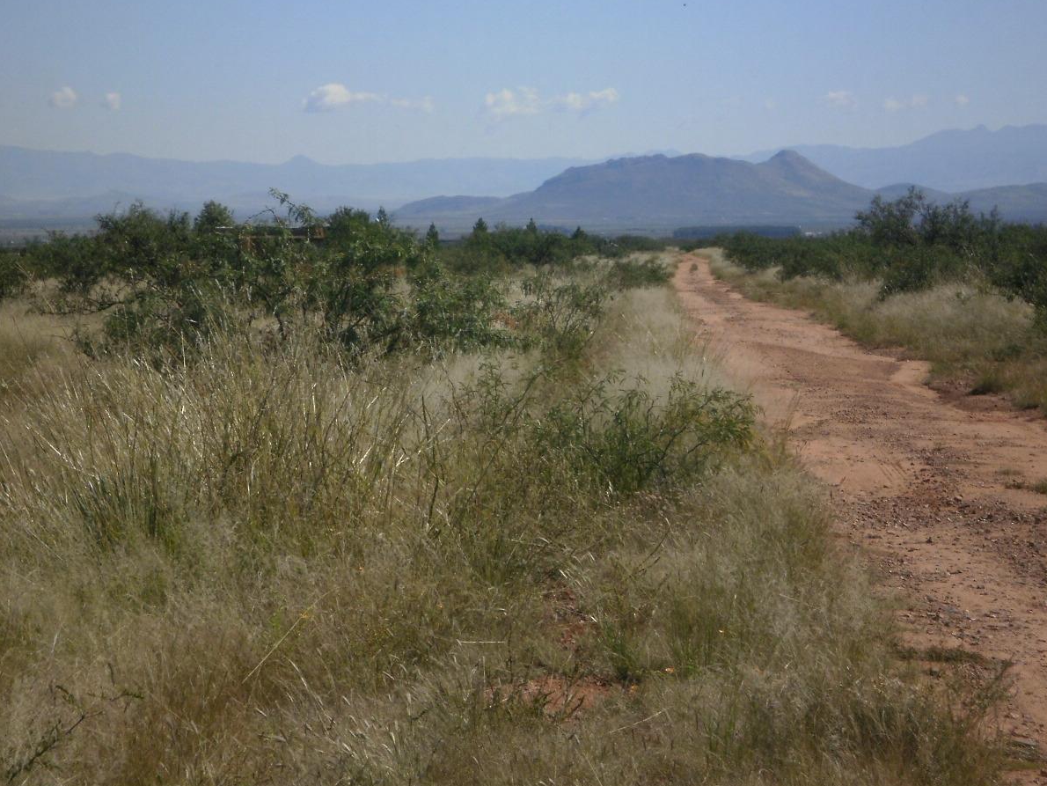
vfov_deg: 12.2
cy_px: 292
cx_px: 449
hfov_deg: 16.3
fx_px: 3661
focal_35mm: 121
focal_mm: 15.91
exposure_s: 1/125
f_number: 16.2
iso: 100
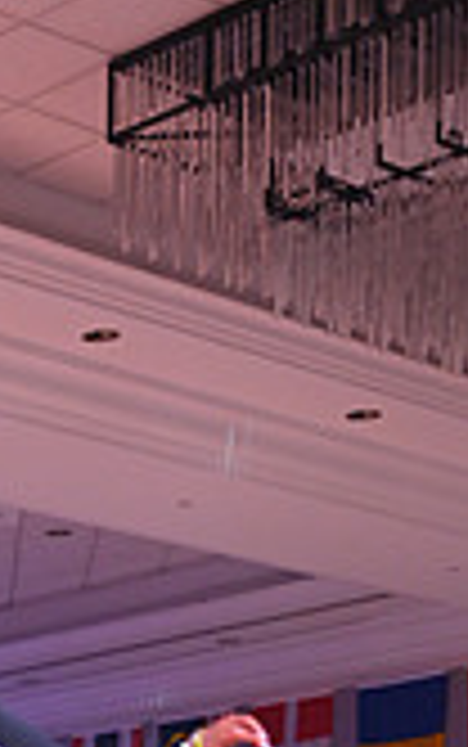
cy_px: 1282
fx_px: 2465
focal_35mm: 121
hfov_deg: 10.2
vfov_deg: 15.2
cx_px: -398
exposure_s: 1/320
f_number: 4.5
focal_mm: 34
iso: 2500
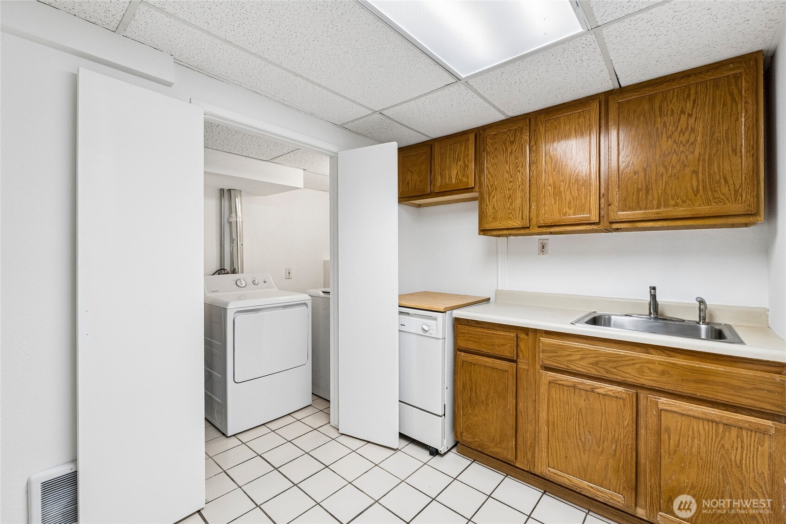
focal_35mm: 15
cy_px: 262
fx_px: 327
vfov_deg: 77.3
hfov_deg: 100.4
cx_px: 393
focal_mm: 10
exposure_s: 1/10
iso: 250
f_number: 9
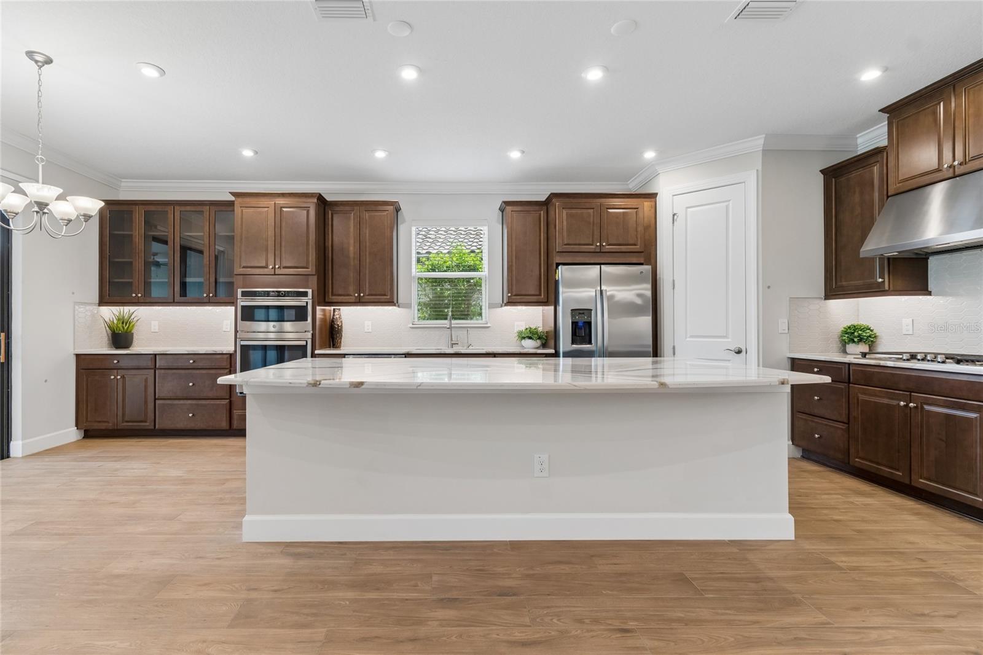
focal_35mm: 15
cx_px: 492
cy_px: 328
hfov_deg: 100.4
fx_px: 409
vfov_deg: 77.3
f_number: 7.1
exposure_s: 1/10
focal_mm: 10
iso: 100
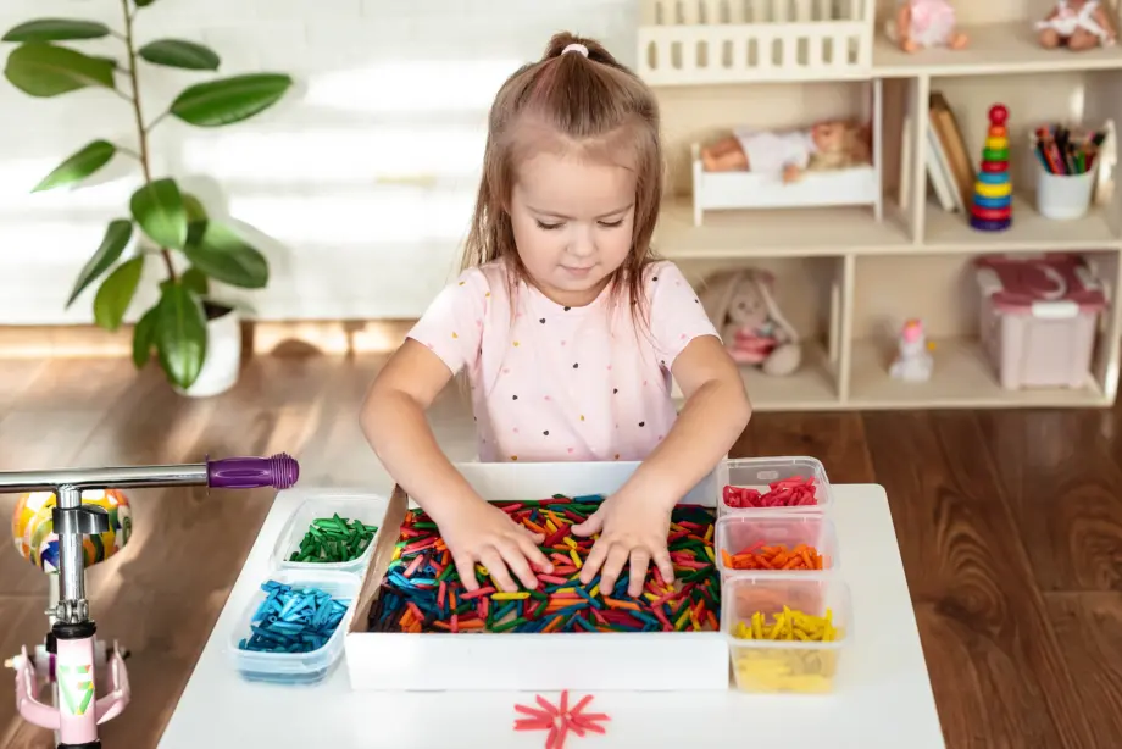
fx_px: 1559
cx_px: 561
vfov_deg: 27.0
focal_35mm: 50
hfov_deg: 39.6
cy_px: 374
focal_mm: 50
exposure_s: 1/160
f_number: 3.5
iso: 220
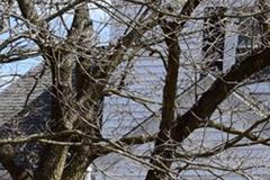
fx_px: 1006
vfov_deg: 10.2
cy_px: 126
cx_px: 450
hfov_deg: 14.0
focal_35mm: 134
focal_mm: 21
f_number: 11
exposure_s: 1/500
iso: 400
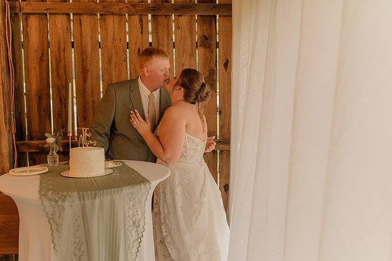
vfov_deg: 37.8
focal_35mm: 35
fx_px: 381
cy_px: 130
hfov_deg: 54.5
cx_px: 196
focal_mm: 35
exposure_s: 1/200
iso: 640
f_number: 2.5
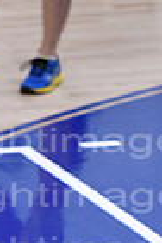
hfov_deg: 1.5
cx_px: 34
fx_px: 6034
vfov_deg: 2.3
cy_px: 334
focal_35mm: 894
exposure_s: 1/1250
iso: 6400
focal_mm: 145
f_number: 3.2
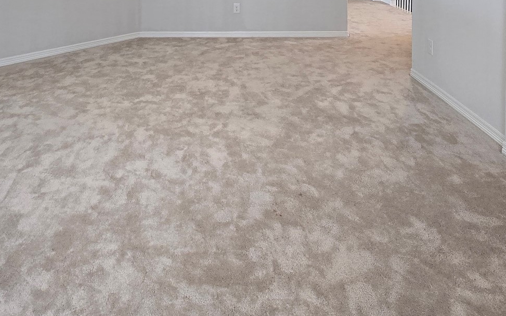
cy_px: -57
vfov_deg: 34.9
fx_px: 400
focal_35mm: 29
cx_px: 217
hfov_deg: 64.3
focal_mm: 2.2
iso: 100
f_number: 2.2
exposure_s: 1/60
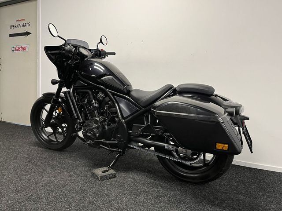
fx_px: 212
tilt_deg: -4.2
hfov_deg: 67.3
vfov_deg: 53.1
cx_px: 141
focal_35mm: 26
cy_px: 106
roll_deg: -2.2
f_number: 1.6
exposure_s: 1/50
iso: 100
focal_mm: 5.1
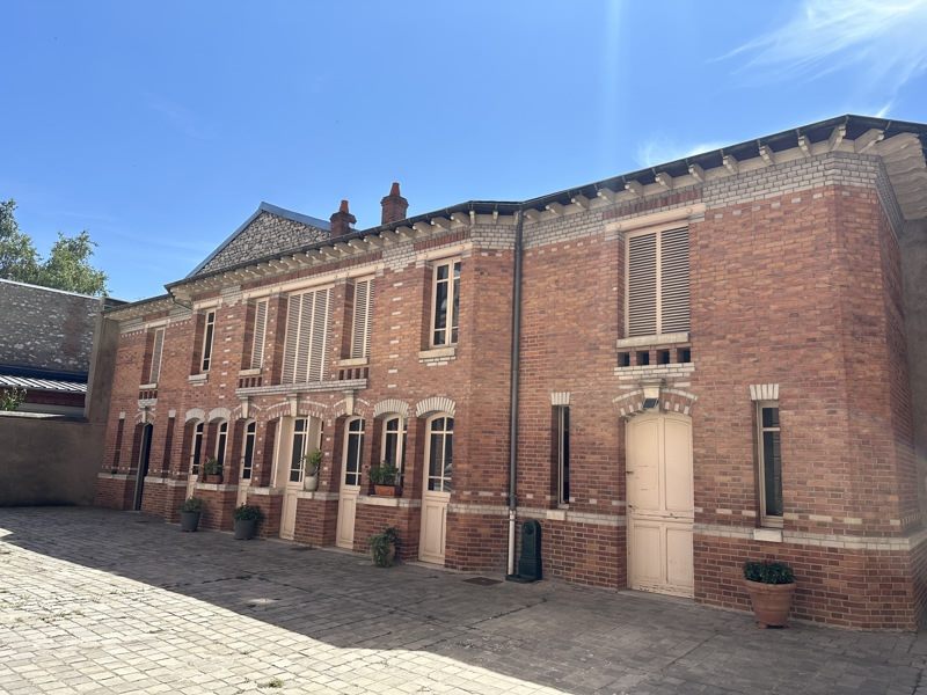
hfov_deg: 71.6
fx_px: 643
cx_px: 464
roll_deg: -1.9
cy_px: 348
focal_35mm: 24
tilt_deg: +10.3
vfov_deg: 56.8
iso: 80
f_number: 1.78
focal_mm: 6.86
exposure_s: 1/3356
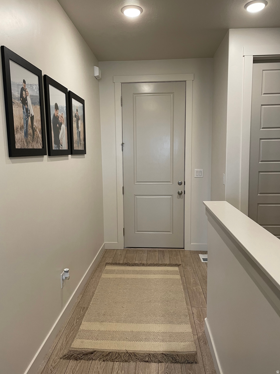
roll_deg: +1.2
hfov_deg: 53.1
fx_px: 280
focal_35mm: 26
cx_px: 140
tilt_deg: -5.8
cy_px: 187
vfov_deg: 67.3
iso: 100
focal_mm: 4.2
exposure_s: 1/60
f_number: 1.6
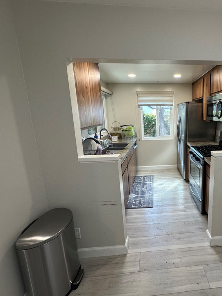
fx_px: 163
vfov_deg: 84.7
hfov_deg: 64.3
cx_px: 168
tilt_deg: -11.6
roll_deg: +0.7
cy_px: 146
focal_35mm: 19
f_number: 2.2
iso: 125
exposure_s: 1/120
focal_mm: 2.22
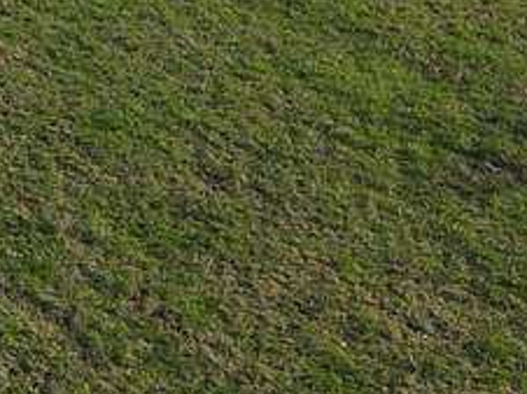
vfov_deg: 10.5
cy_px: -189
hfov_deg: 12.3
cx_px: -618
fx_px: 2068
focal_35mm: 136
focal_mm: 4.5
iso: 100
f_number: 2.8
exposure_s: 1/500
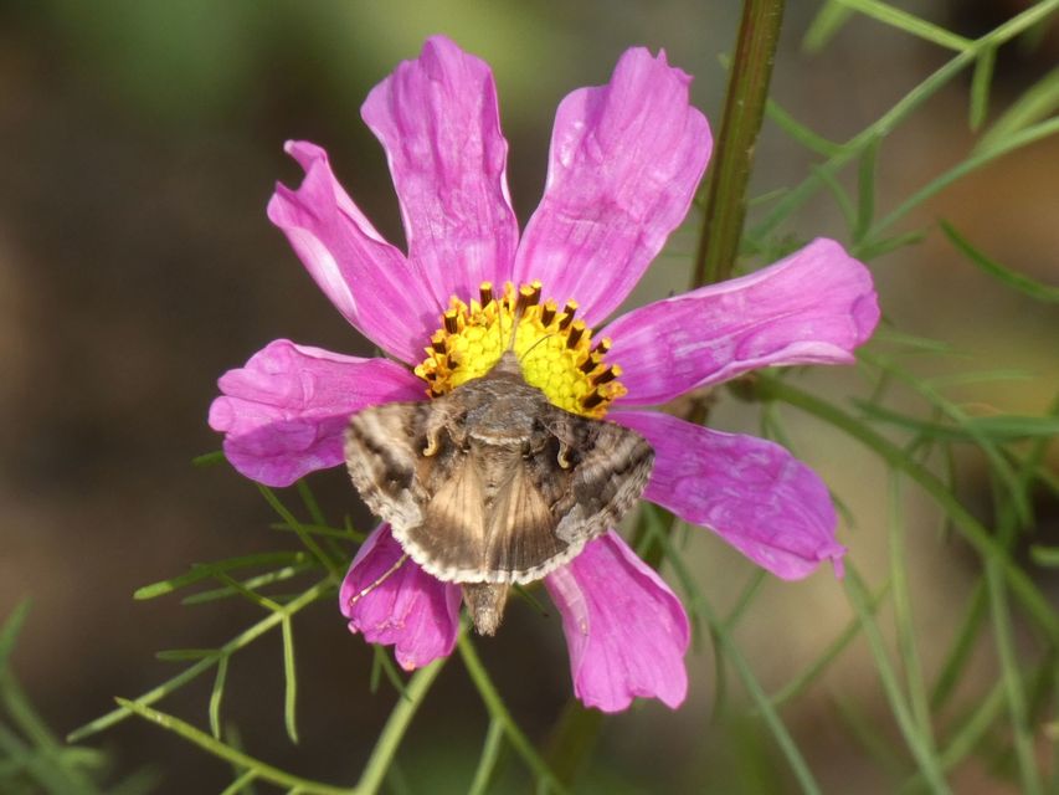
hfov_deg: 3.6
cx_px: 530
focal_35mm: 549
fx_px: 16798
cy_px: 398
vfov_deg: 2.7
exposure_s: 1/100
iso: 160
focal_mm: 98.3
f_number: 5.6
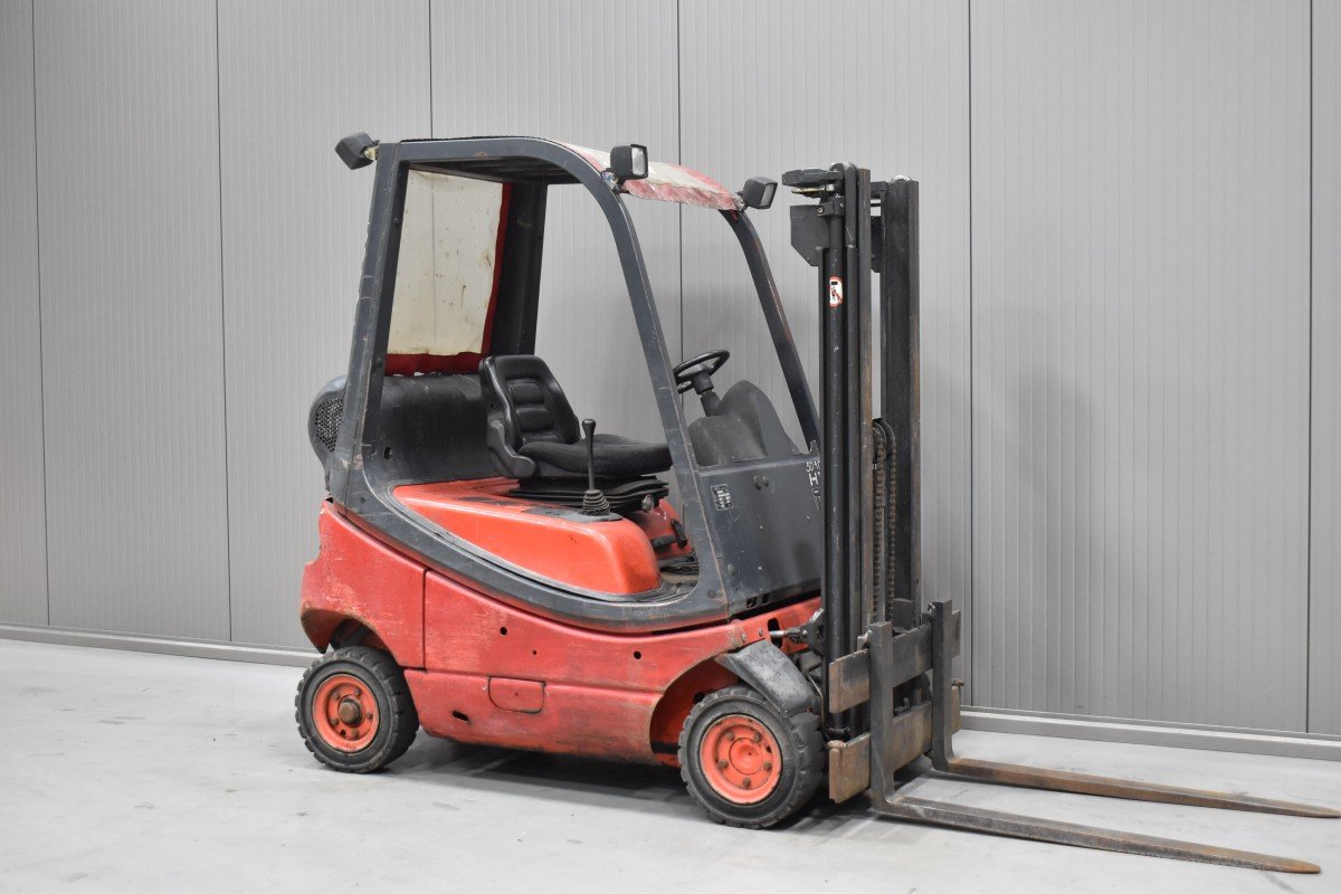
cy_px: 447
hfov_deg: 43.6
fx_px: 1676
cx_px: 670
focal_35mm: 45
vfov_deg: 29.9
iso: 1600
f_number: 4.2
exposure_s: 1/40
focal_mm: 30
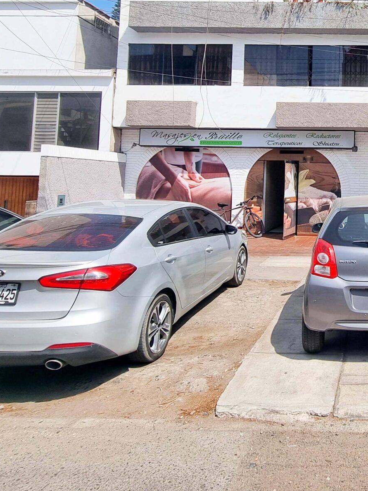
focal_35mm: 28
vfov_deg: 61.0
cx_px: 372
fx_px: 397
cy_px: 143
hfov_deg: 42.5
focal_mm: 2.2
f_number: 2.2
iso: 50
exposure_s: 1/1756
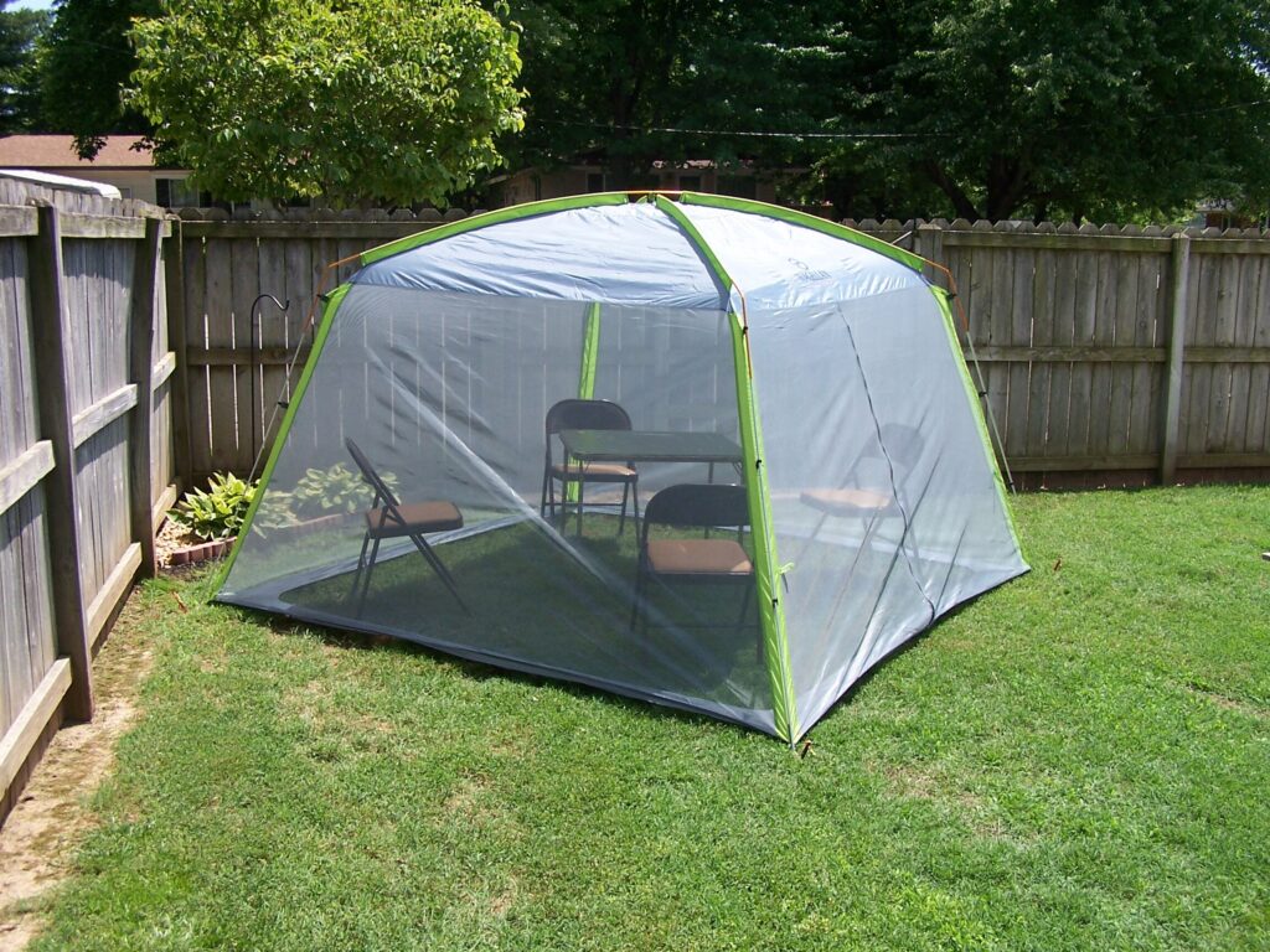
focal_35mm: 38
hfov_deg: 49.0
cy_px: 476
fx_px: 1394
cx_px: 635
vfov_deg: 37.7
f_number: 4
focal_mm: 6.3
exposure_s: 1/350
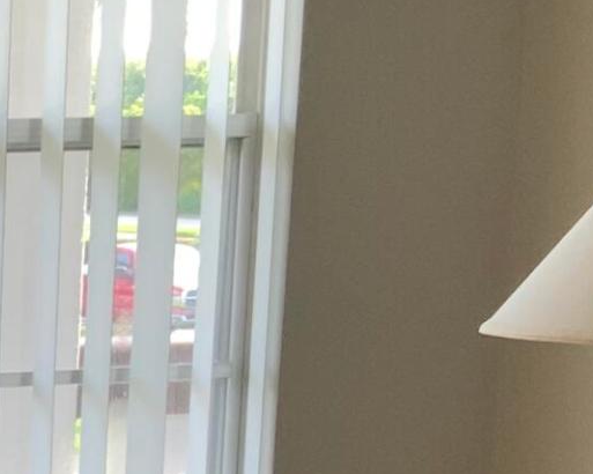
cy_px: 905
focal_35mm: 159
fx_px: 2789
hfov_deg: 11.4
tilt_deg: -15.5
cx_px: -409
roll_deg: -0.3
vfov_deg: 9.2
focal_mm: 3
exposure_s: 1/120
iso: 32
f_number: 1.8
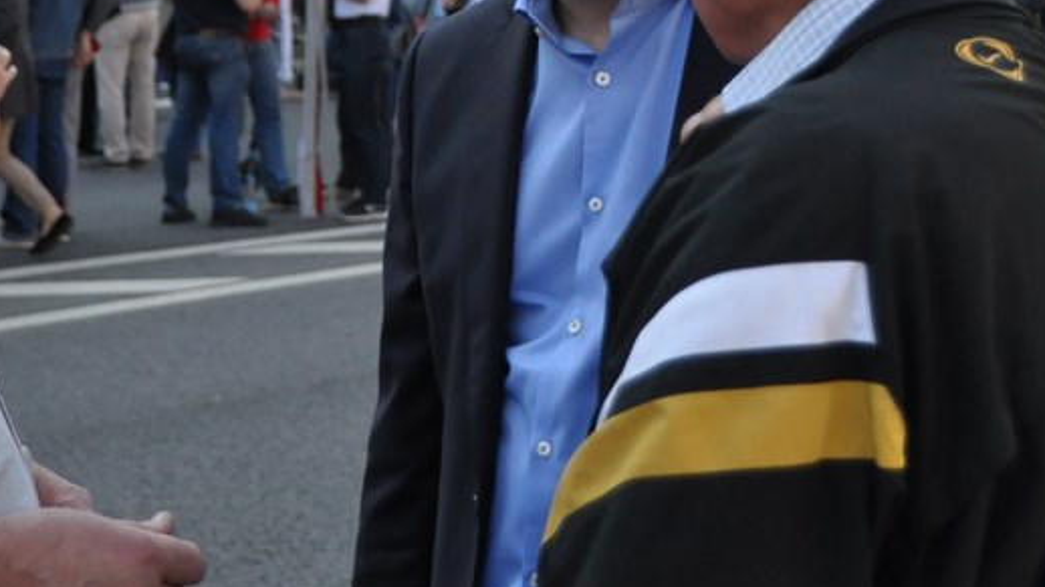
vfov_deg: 10.2
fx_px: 3269
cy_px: 40
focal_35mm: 118
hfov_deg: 18.1
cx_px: 377
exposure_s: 1/2500
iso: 1000
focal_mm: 38
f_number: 4.2
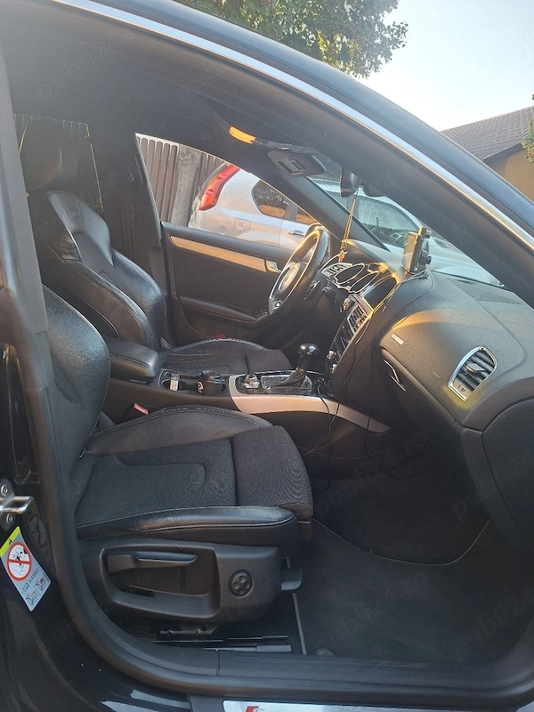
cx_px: 267
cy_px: 356
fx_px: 473
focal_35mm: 23
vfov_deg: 73.9
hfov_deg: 58.9
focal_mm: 5.54
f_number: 1.8
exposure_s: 1/100
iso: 250
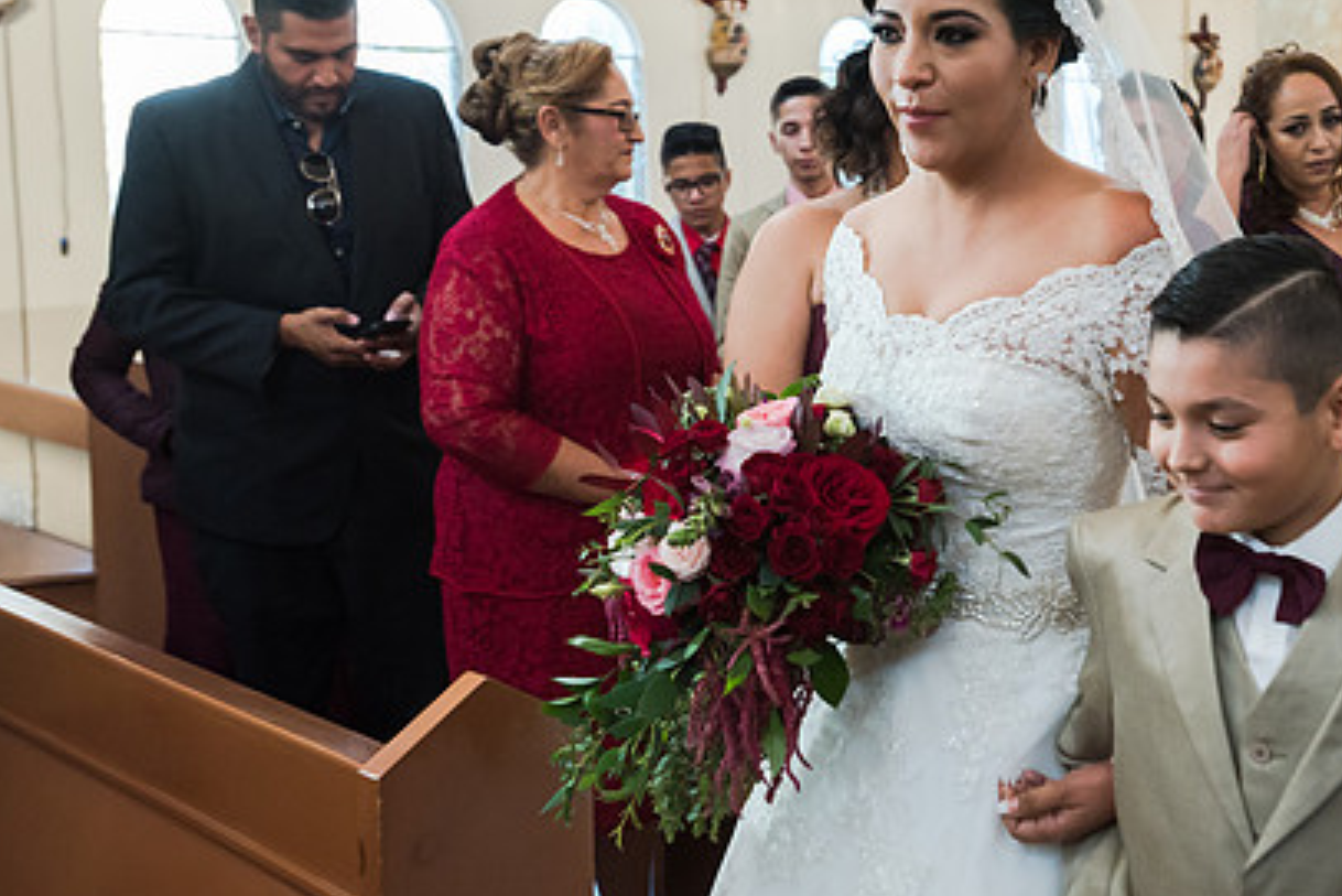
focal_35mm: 50
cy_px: 336
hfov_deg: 39.0
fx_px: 1864
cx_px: 919
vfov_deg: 26.9
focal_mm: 35
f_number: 2.8
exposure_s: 1/200
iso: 1600
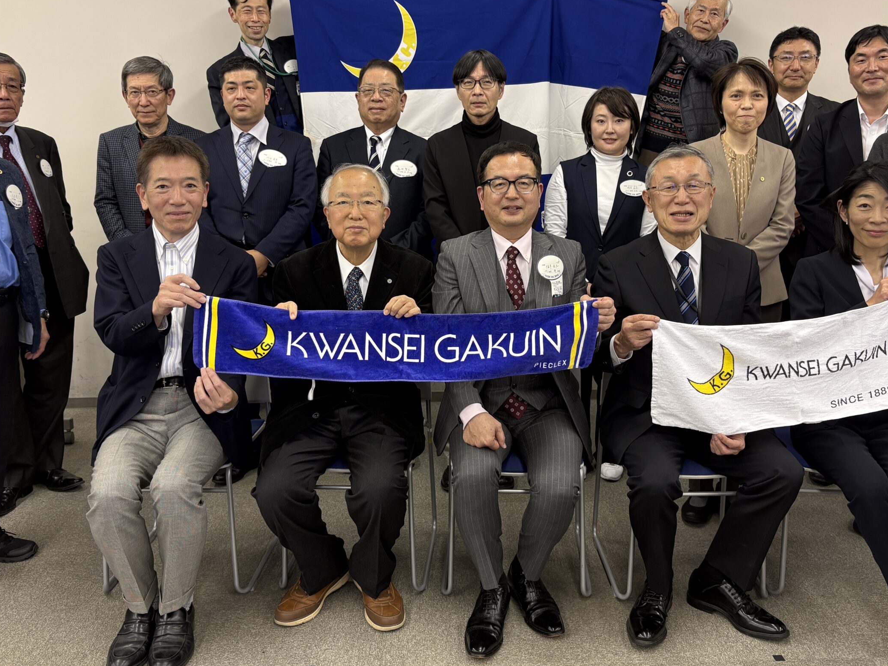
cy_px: 281
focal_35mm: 32
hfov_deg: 56.8
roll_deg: +0.3
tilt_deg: -10.0
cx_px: 465
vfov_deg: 44.0
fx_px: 821
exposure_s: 1/60
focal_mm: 5.96
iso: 100
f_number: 1.6
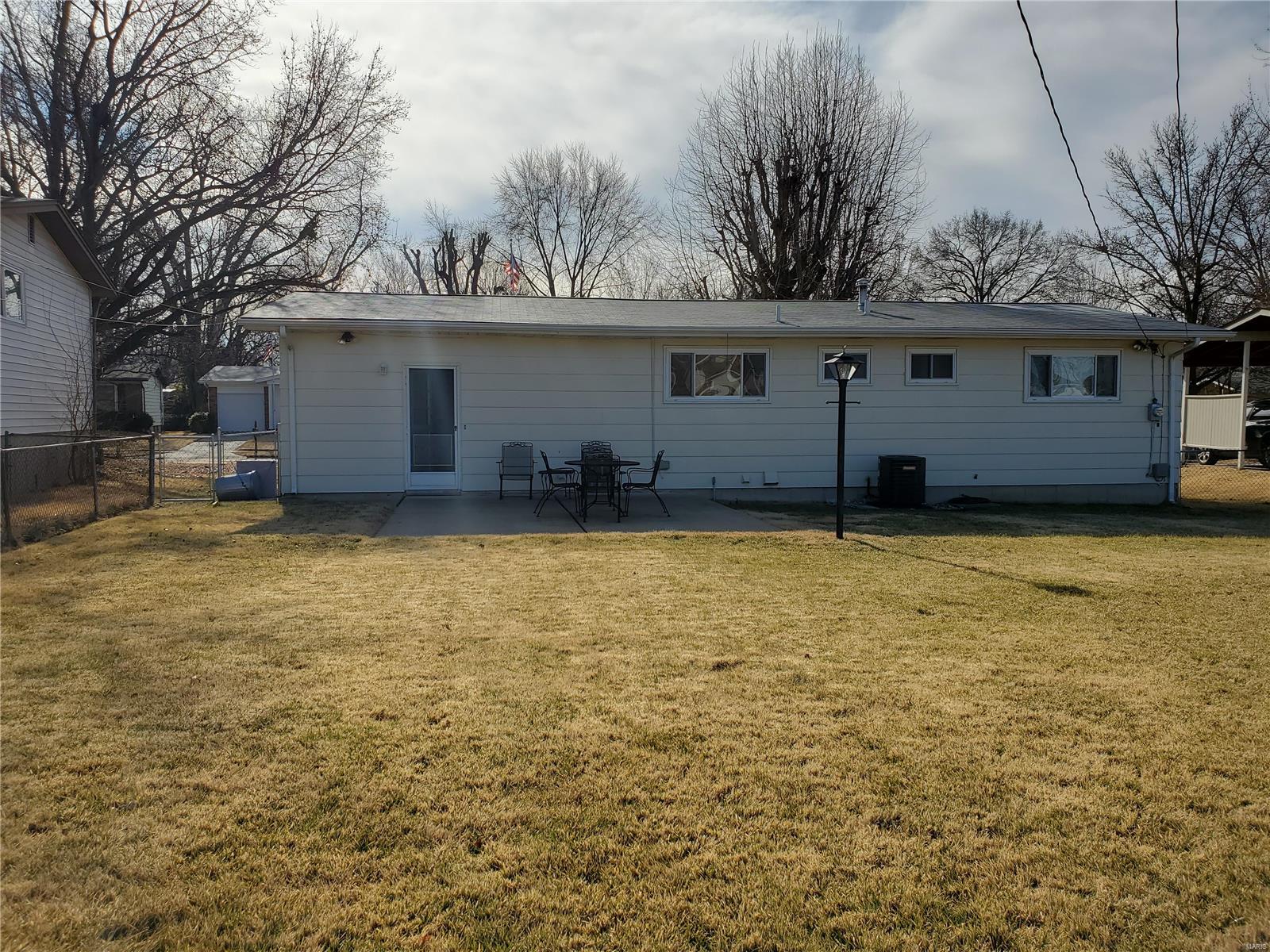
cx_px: 635
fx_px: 954
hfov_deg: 67.3
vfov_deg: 53.1
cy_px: 476
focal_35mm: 26
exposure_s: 1/2737
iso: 50
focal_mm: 4.3
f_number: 2.4
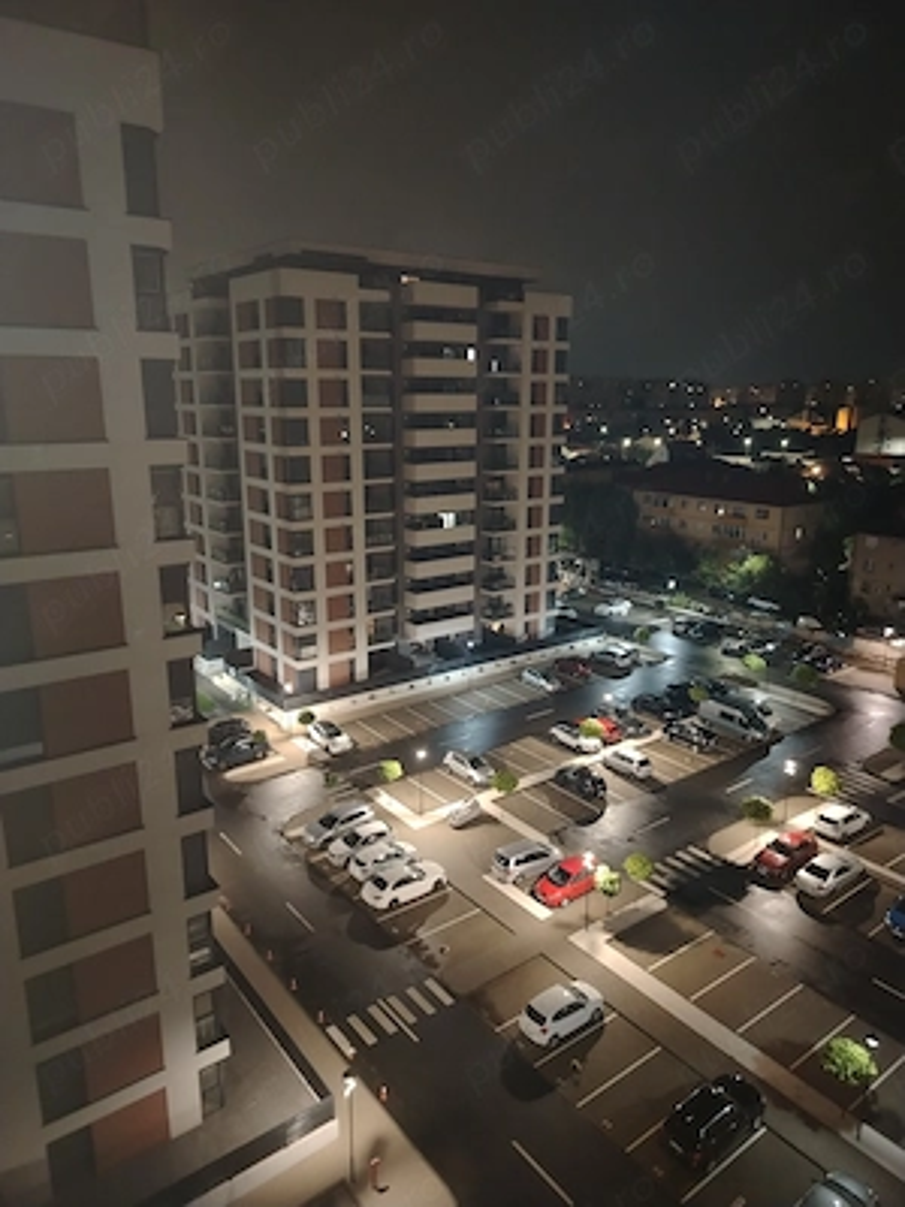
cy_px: 604
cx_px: 452
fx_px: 837
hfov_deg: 56.8
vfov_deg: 71.6
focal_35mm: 24
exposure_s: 1/8.57
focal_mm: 5.25
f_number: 1.75
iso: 5188
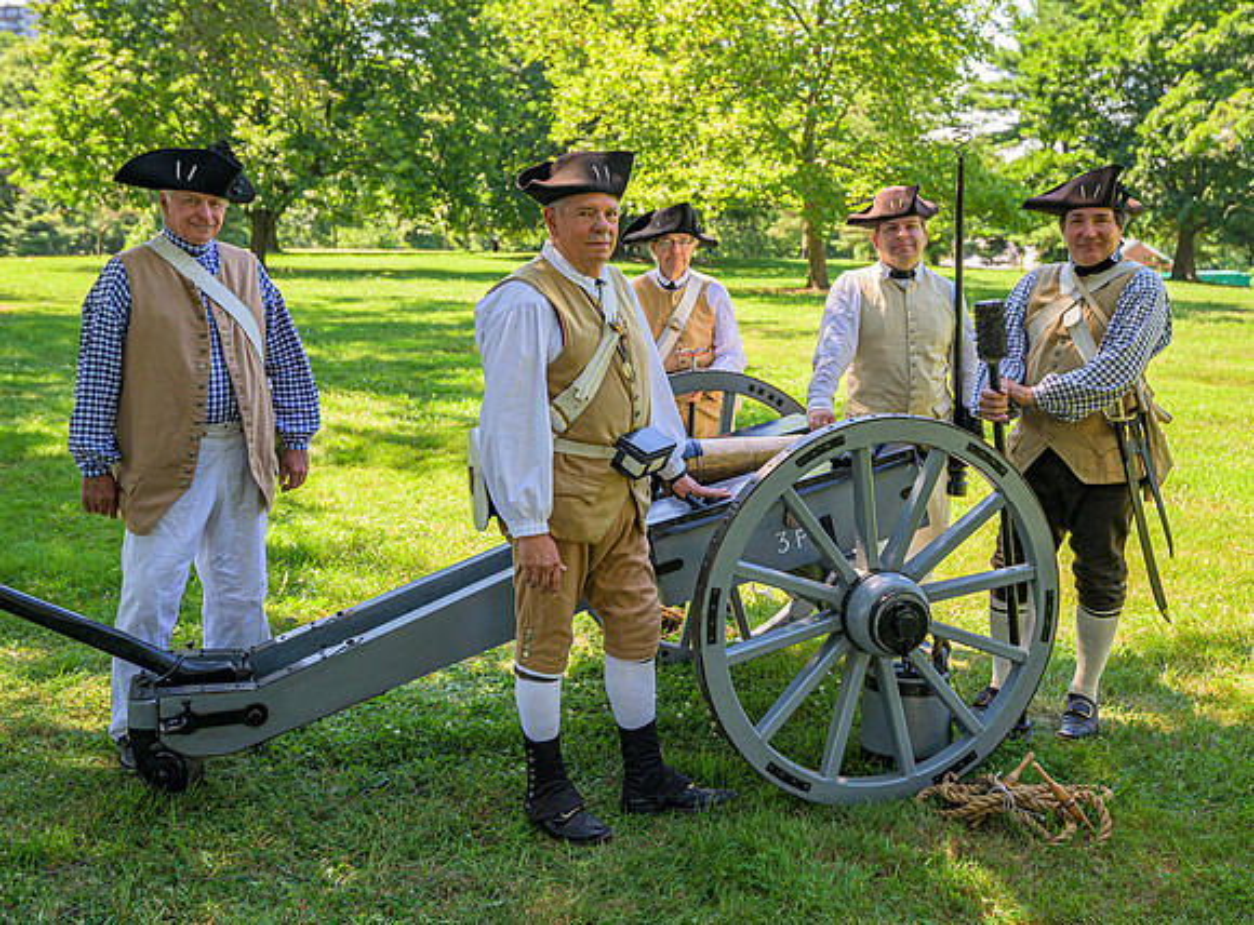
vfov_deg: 35.1
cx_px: 724
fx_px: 1457
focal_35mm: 40
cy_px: 380
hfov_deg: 46.4
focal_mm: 32
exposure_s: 1/640
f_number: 4
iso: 400
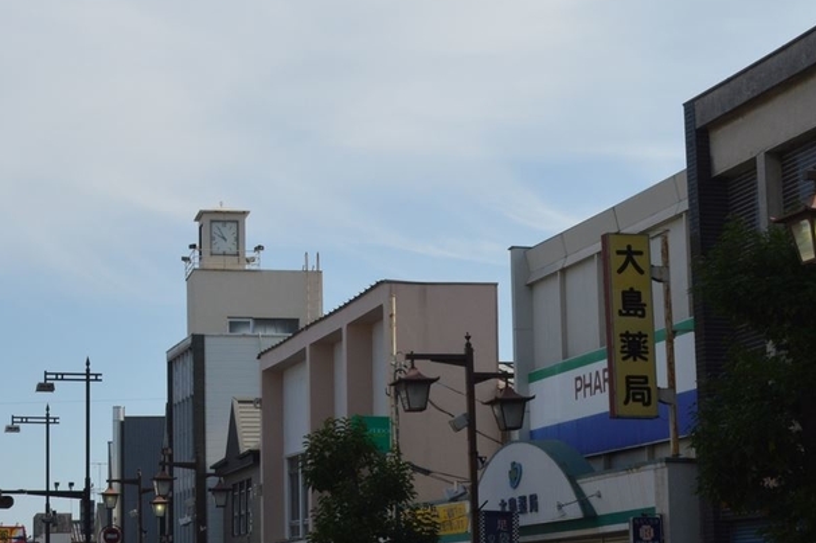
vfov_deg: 16.4
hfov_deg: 23.7
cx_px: 60
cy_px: 280
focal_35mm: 83
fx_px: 1880
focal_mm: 28
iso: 400
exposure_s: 1/500
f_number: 11
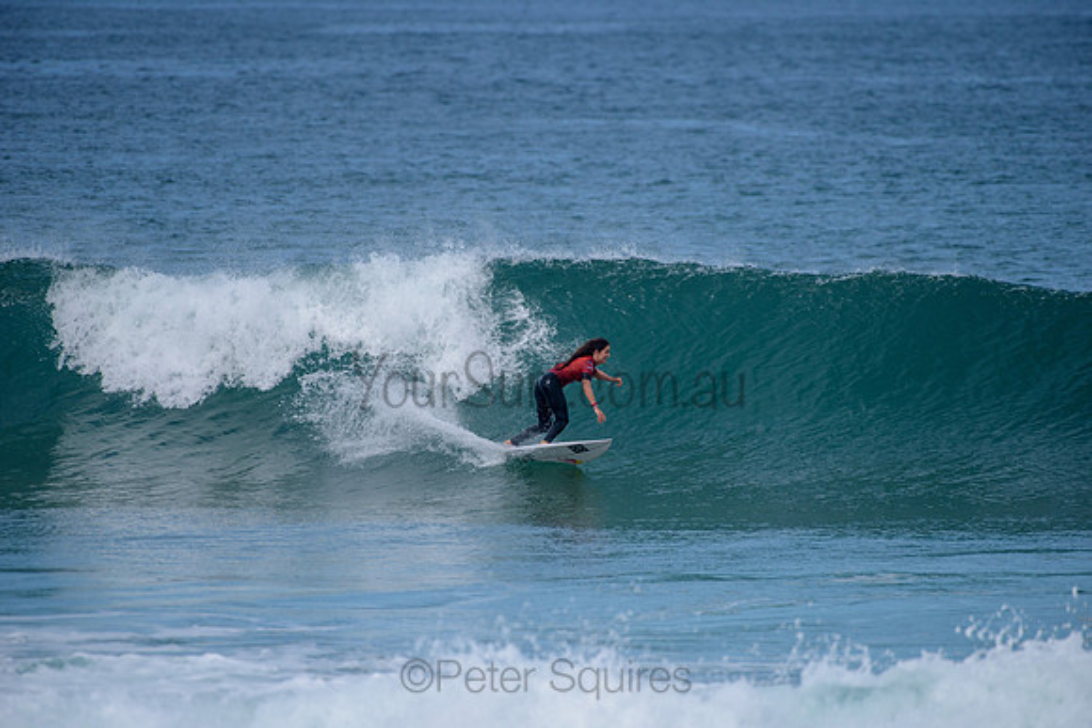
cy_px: 364
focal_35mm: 500
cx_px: 546
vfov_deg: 2.8
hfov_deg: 4.1
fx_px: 15170
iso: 250
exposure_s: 1/2500
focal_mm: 500
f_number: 6.3
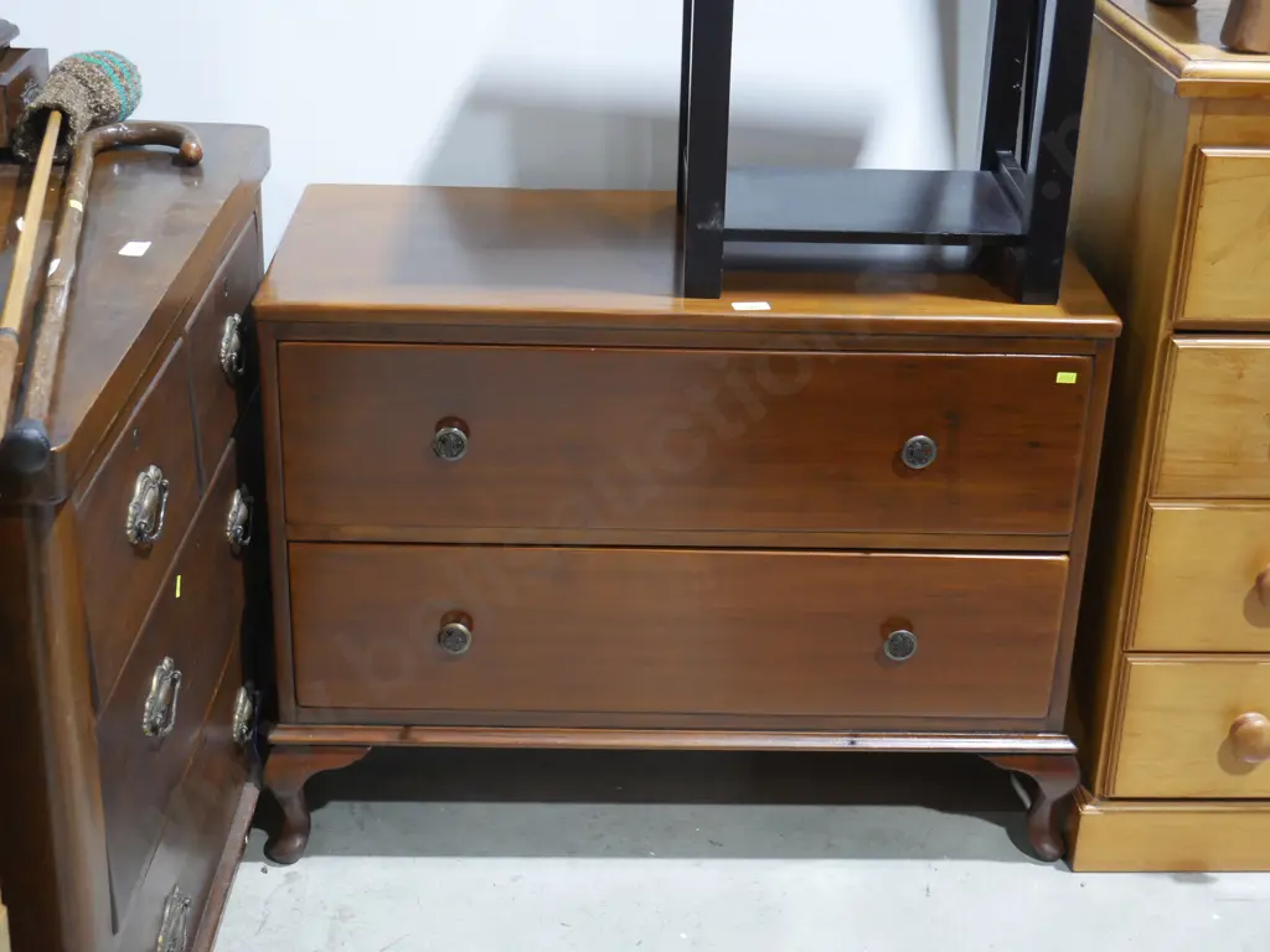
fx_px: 1981
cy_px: 476
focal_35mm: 54
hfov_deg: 35.5
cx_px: 635
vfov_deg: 27.0
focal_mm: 27
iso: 1600
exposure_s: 1/60
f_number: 5.3
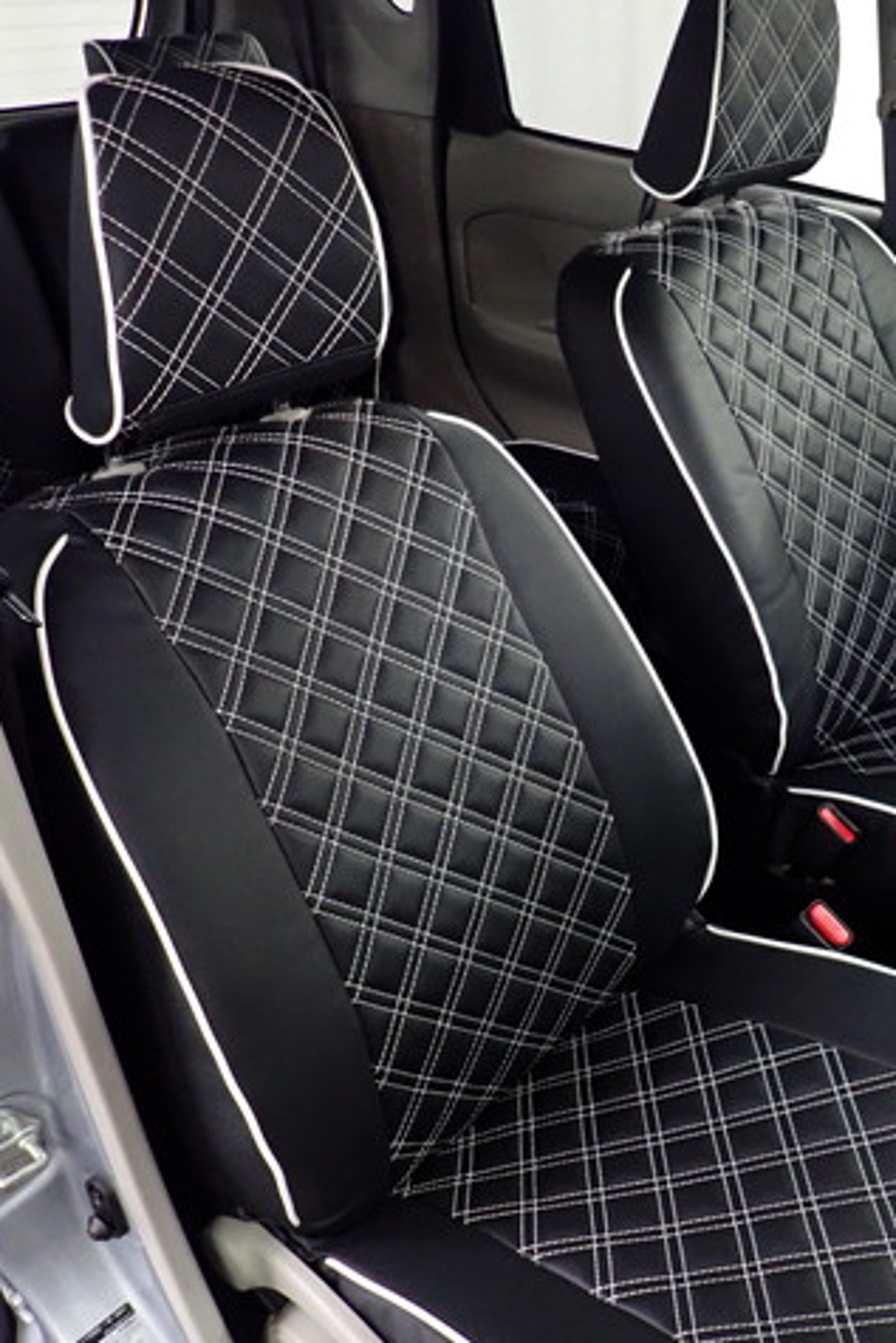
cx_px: 667
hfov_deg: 37.0
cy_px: 673
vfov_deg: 54.4
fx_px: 1306
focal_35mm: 35
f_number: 2
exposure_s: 1/25
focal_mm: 4.5
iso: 800
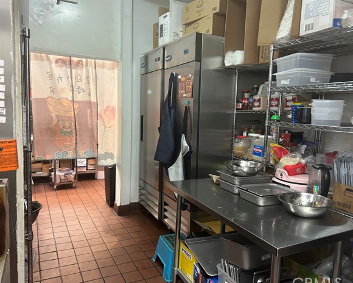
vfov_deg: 51.5
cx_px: 178
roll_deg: -4.4
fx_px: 293
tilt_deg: -6.0
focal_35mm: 28
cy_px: 146
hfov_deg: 62.2
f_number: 1.5
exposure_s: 1/60
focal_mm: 5.7
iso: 320
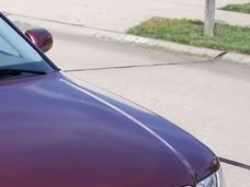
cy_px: 179
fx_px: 989
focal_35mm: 137
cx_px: -105
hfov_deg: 13.7
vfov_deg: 10.7
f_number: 3.4
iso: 100
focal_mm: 8
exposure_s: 1/750
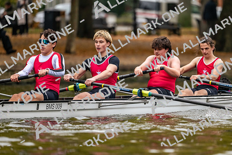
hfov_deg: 5.2
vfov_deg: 3.4
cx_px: 116
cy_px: 78
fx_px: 2578
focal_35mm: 400
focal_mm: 400
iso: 2200
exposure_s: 1/2000
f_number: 4.5
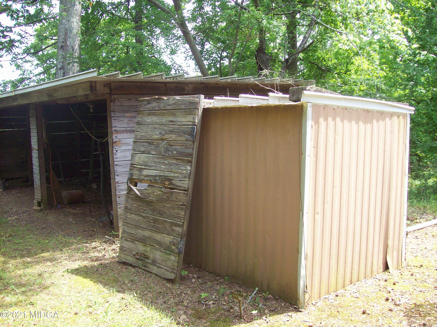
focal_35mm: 36
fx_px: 454
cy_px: 164
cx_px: 218
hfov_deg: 51.4
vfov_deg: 39.6
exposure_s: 1/199
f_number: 2.7
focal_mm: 6
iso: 80
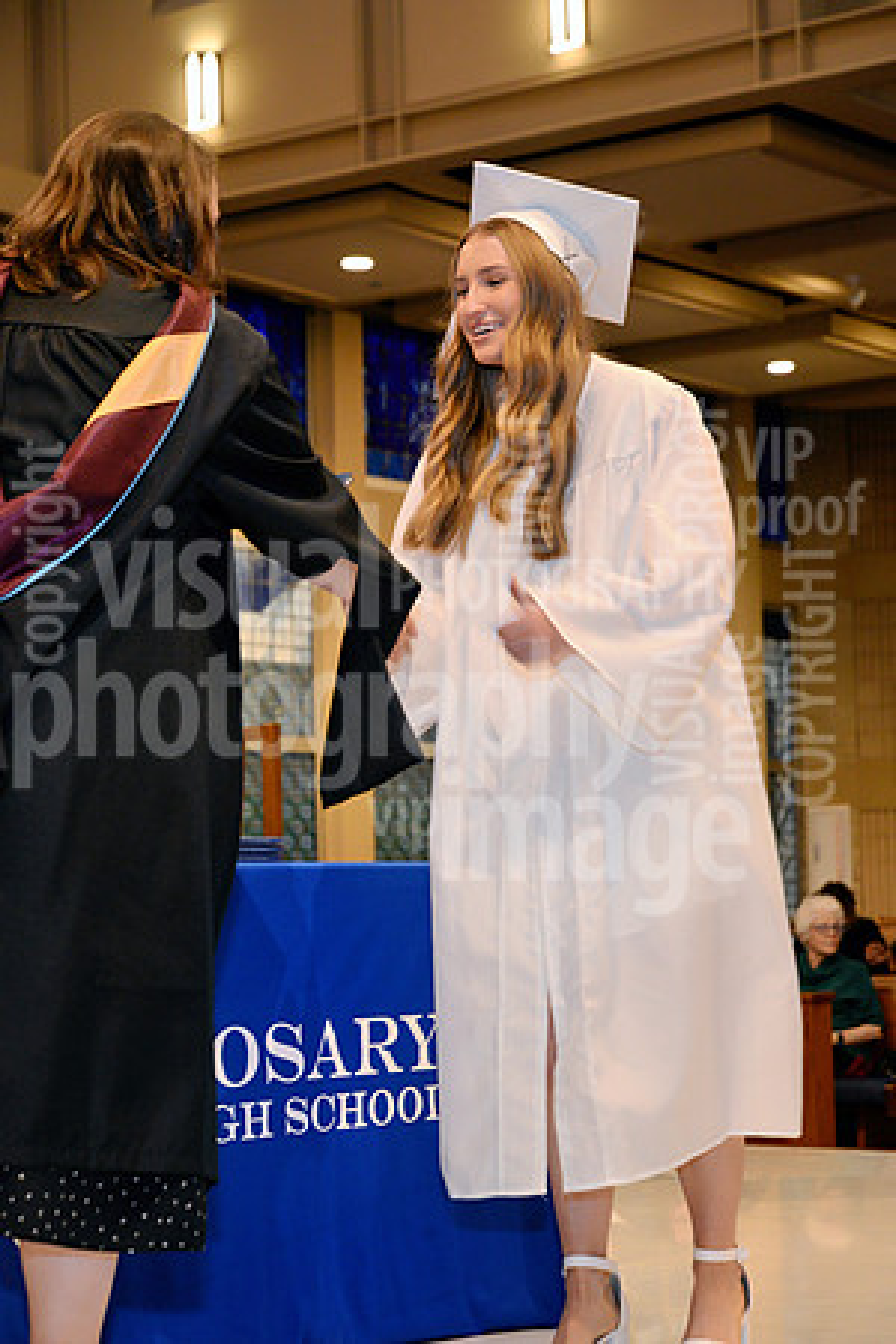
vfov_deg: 23.9
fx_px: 3173
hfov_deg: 16.1
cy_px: 672
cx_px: 448
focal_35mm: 85
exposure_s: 1/80
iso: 2500
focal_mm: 85
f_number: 6.3
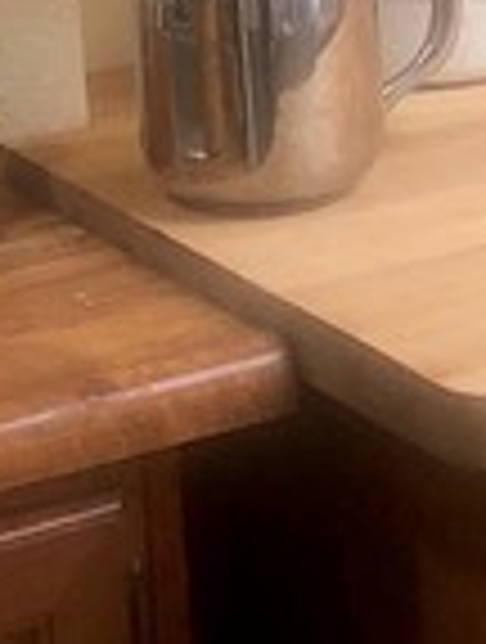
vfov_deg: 9.7
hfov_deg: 7.4
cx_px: 518
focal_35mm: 200
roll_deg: +3.3
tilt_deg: -11.9
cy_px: -104
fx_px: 3727
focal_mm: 4
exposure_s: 1/30
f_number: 1.8
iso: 25
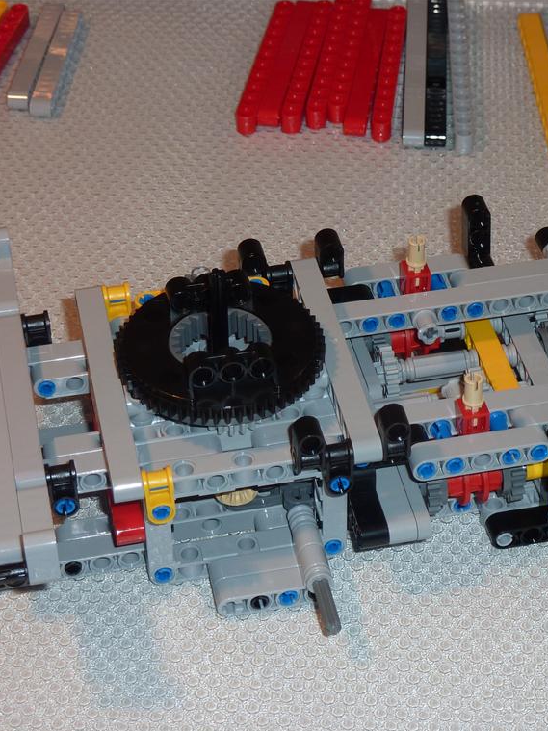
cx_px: 382
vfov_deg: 23.0
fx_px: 1795
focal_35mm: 85
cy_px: 368
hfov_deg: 17.3
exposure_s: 1/30
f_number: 4
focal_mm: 10.3
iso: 100
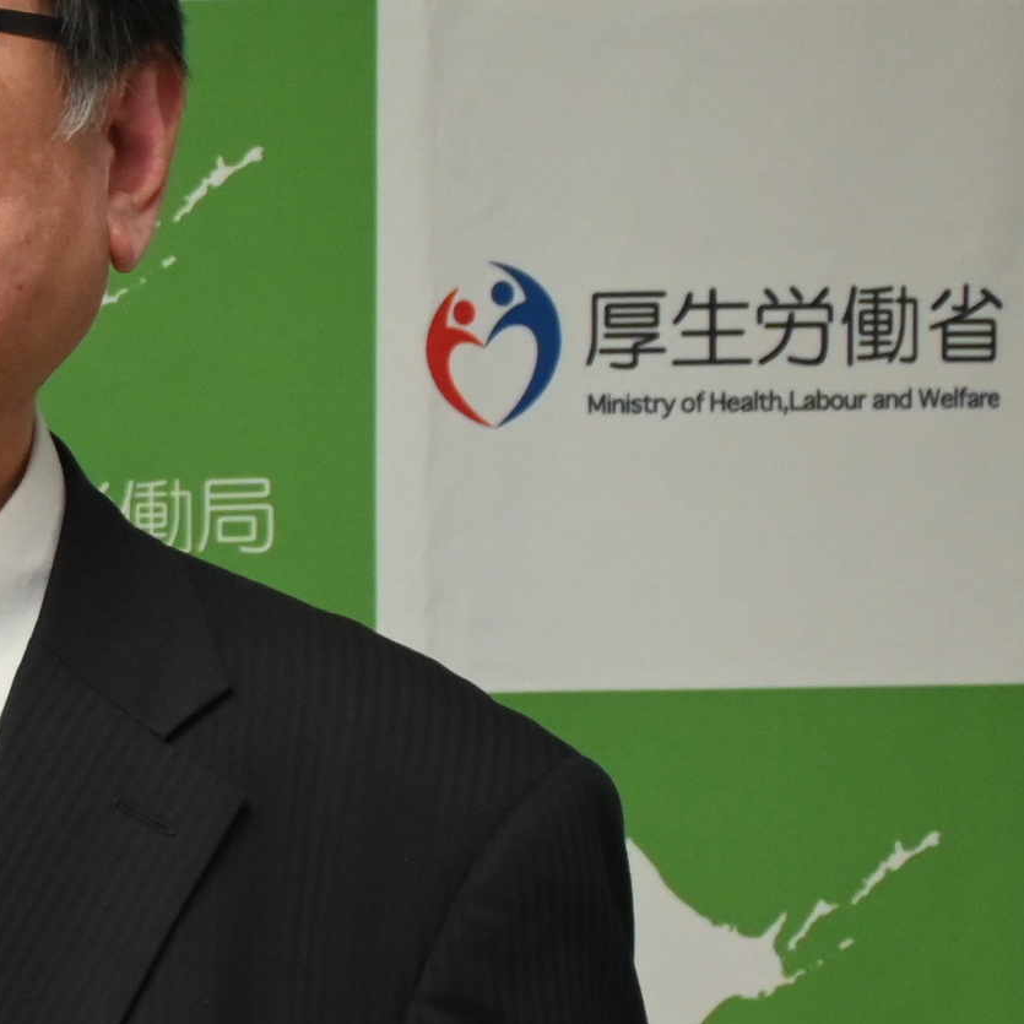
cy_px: 873
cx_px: -1410
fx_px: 5121
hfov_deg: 10.0
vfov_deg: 11.4
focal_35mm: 153
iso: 720
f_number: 4.2
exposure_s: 1/125
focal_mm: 24
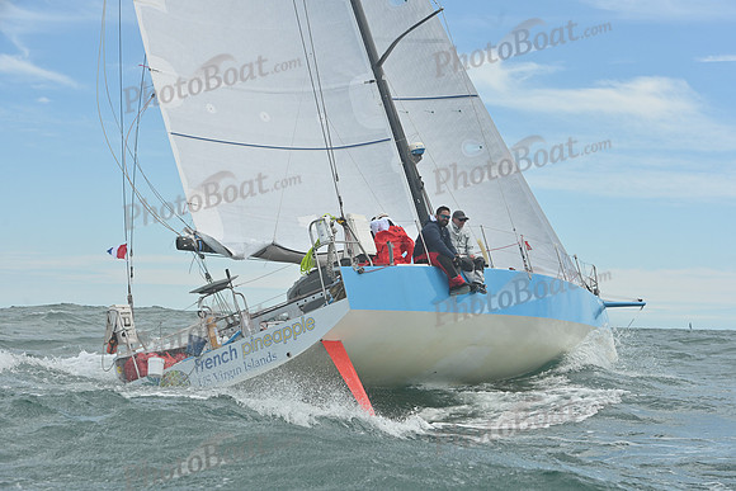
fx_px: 1431
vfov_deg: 19.5
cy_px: 246
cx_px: 368
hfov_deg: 28.8
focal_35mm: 70
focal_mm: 70
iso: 320
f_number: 9
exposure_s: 1/1250
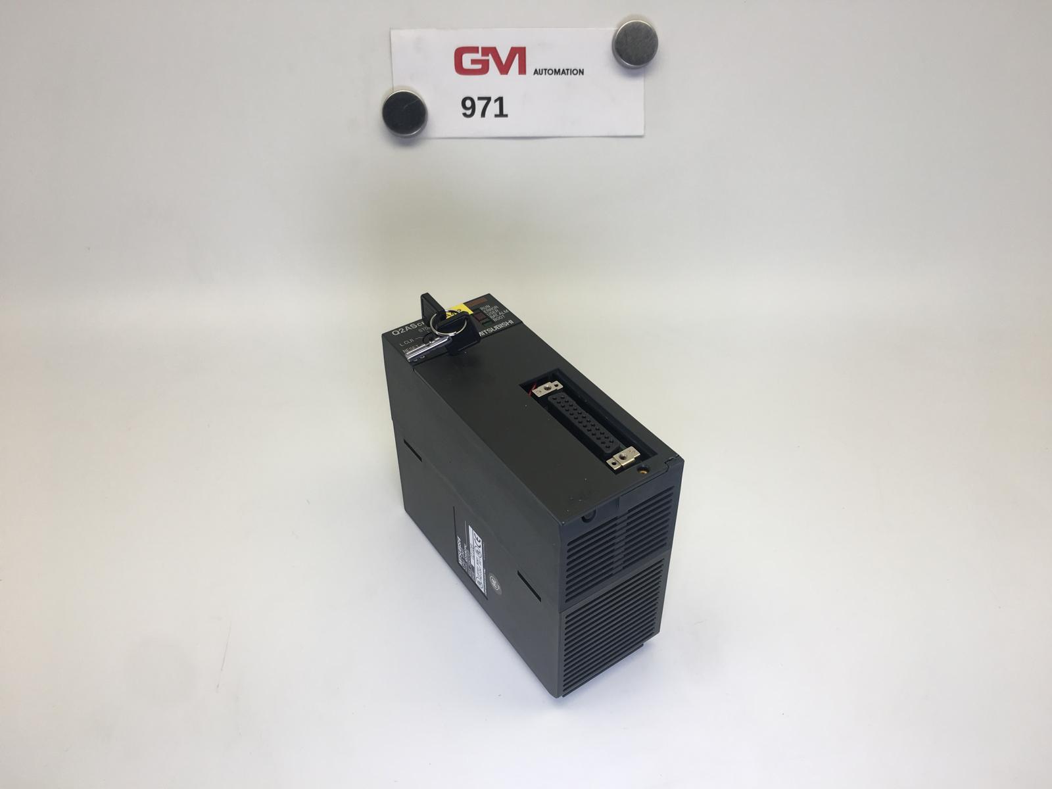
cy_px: 394
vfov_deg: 48.2
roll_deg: -1.0
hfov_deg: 61.7
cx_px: 526
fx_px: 881
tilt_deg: -41.6
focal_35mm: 29
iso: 25
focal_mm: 4.15
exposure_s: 1/123
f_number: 2.2
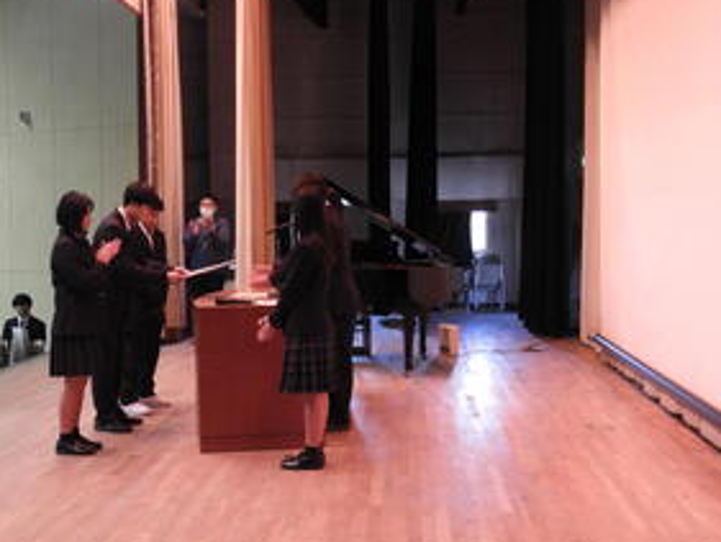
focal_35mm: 57
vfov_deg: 25.7
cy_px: 285
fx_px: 1188
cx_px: 262
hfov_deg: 33.6
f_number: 3.8
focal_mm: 7.2
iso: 400
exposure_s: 1/25
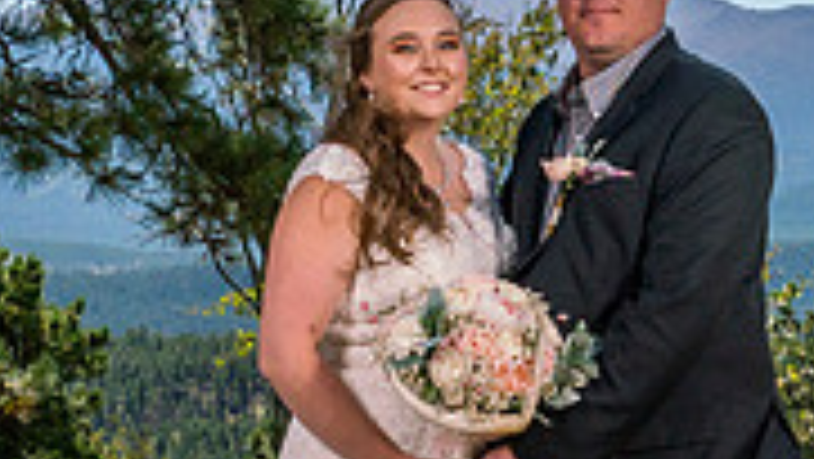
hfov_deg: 17.7
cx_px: 351
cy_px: 466
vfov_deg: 10.0
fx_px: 2613
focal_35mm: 121
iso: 250
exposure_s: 1/2000
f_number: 5.6
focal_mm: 24
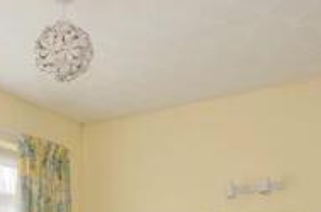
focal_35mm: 52
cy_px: 273
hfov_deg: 37.3
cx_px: 78
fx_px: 463
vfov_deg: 23.1
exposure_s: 1/8
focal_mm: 10
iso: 200
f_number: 11
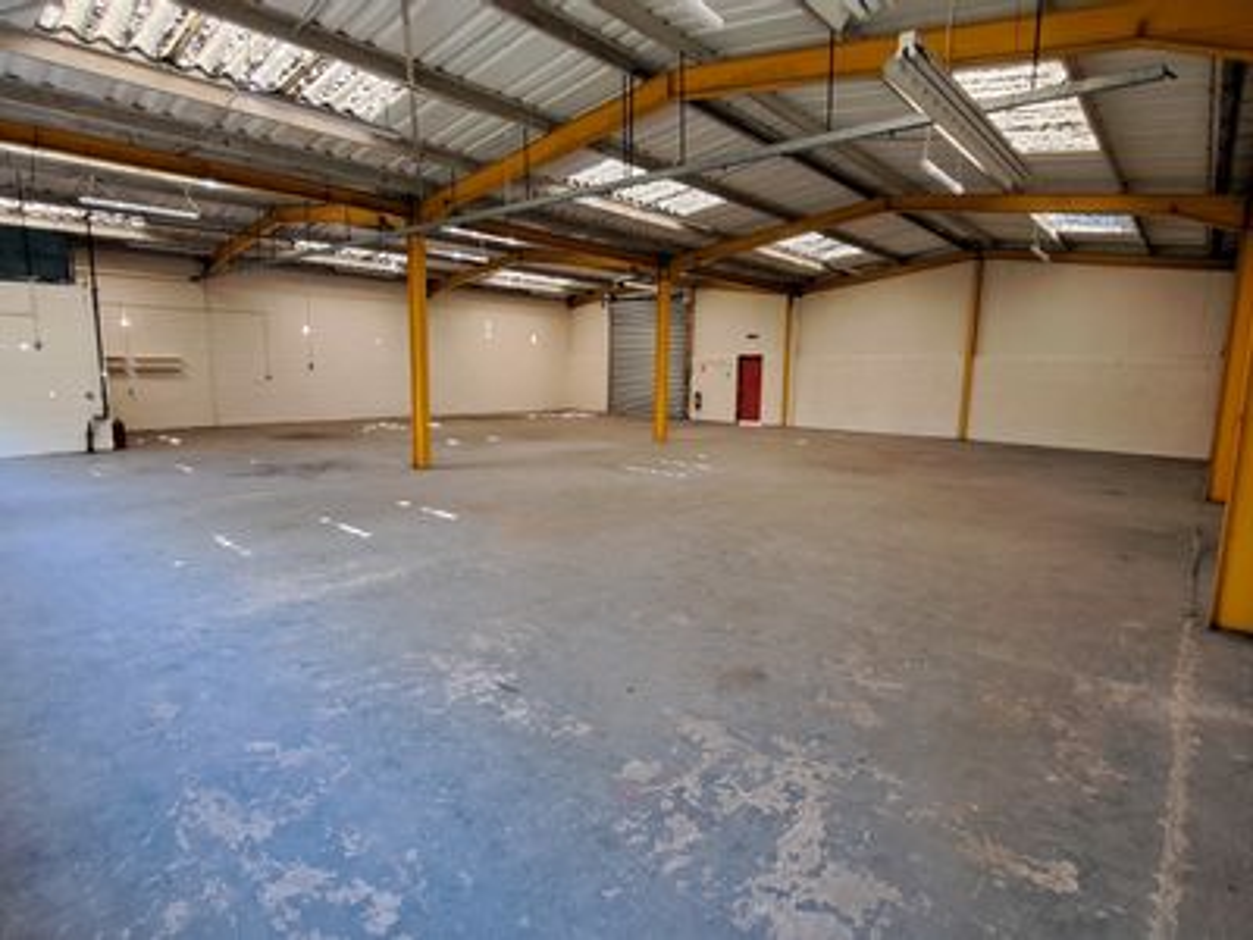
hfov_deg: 106.2
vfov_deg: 89.9
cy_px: 470
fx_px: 471
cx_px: 626
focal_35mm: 13
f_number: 2.2
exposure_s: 1/50
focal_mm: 1.74
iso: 160
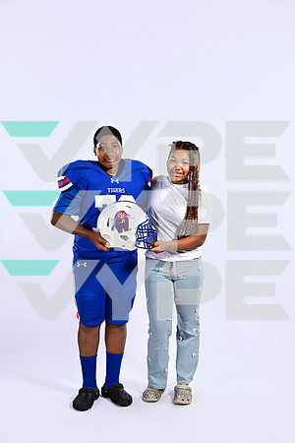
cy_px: 222
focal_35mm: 52
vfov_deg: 38.2
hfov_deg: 26.0
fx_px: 639
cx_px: 148
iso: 160
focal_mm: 52
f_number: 6.3
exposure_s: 1/200
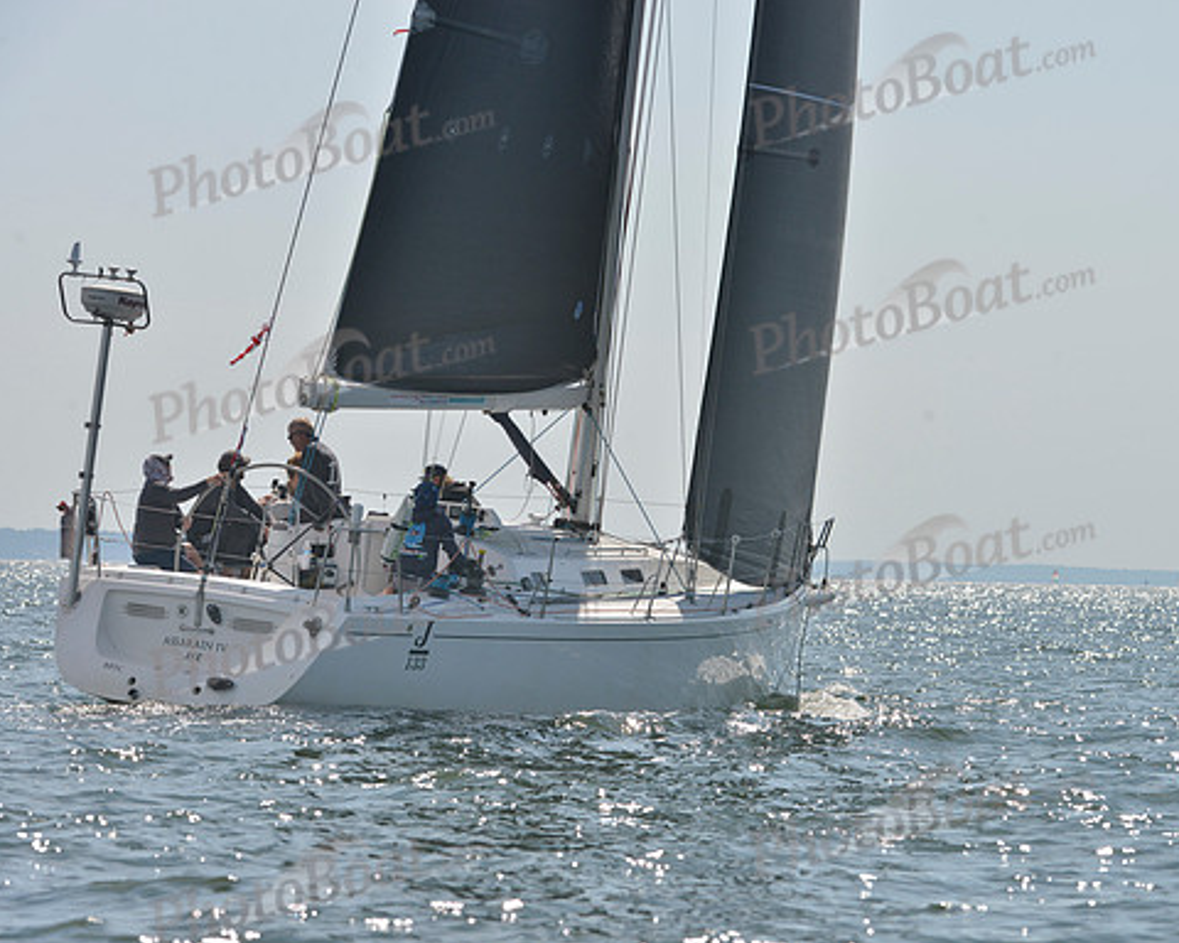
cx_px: 624
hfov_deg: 8.5
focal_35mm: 227
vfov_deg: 6.8
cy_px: 473
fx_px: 7921
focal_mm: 200
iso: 280
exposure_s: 1/1000
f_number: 9
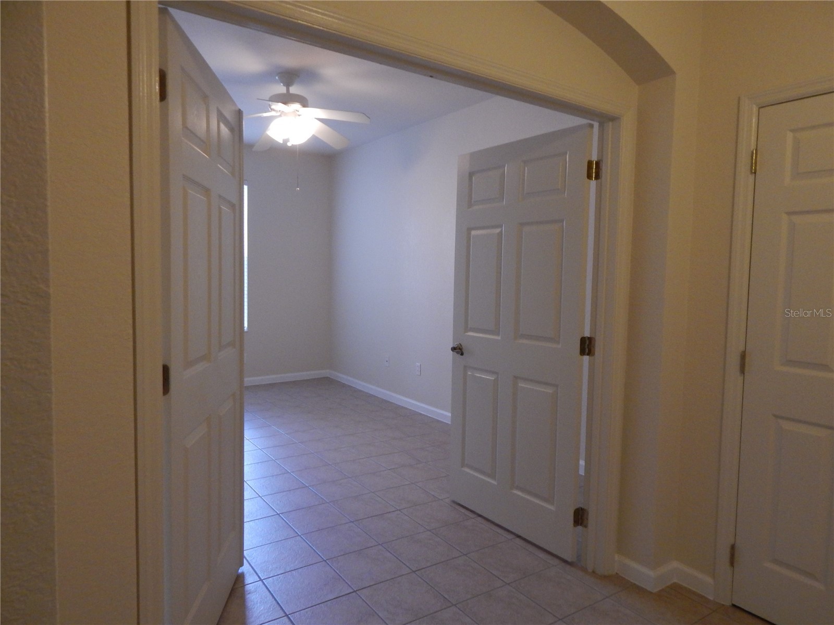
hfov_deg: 76.4
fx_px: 530
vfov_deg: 61.1
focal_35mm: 22
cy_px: 312
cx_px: 417
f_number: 3
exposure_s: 1/50
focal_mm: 4
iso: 400
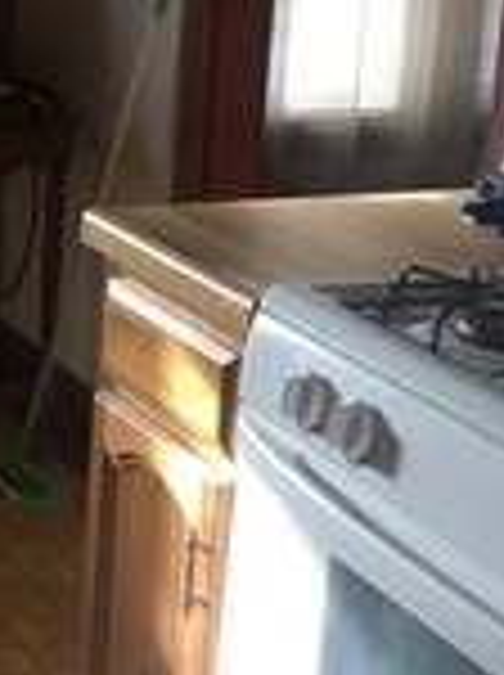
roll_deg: +0.4
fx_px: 1811
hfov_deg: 14.8
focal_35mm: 93
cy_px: 248
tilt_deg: -14.8
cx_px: -248
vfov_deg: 21.1
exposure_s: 1/120
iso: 40
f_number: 2.2
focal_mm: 4.15
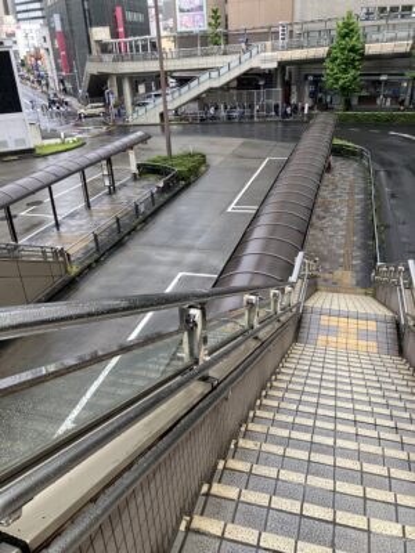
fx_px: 448
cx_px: 208
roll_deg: +1.6
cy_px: 276
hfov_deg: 49.7
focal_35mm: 28
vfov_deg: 63.4
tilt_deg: -26.5
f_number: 1.8
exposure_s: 1/852
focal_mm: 3.99
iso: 32
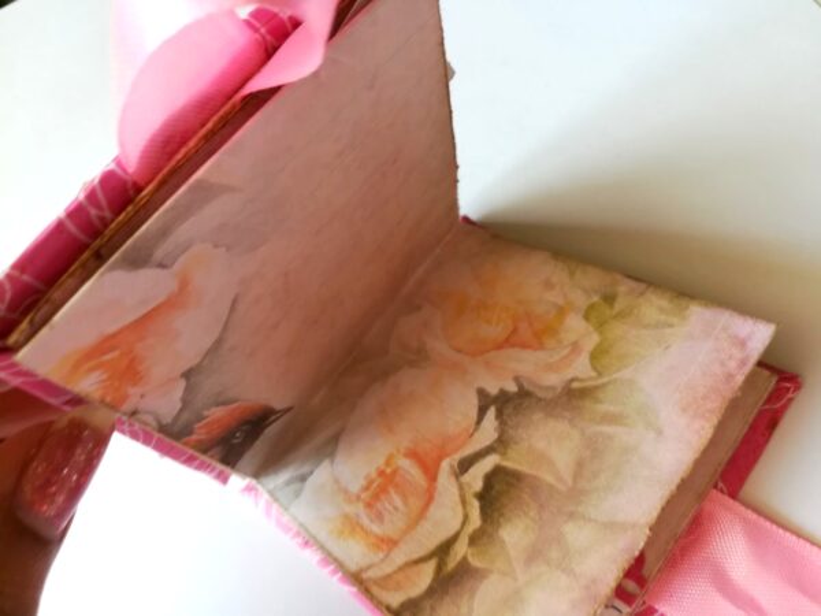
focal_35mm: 26
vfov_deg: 53.1
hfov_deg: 67.3
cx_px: 410
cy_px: 308
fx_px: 617
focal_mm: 3.83
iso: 64
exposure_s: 1/33.3
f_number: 2.2
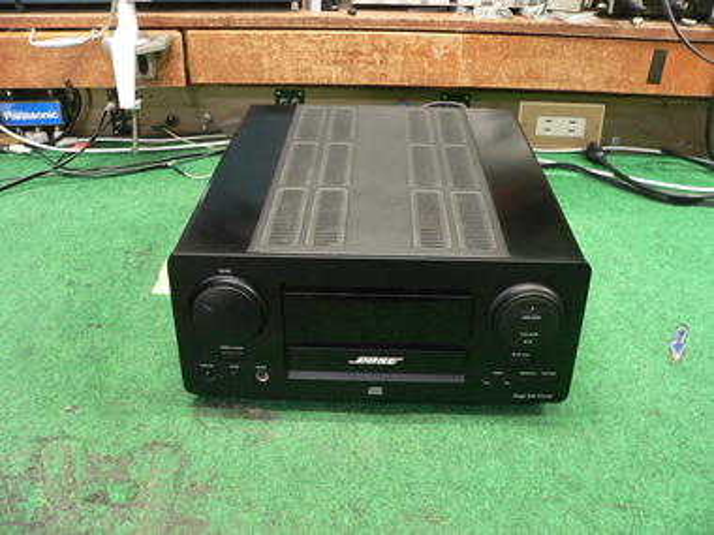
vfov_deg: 39.7
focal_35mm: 36
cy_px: 268
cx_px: 357
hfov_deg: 51.4
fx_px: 743
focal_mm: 6
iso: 200
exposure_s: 1/6
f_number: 2.8
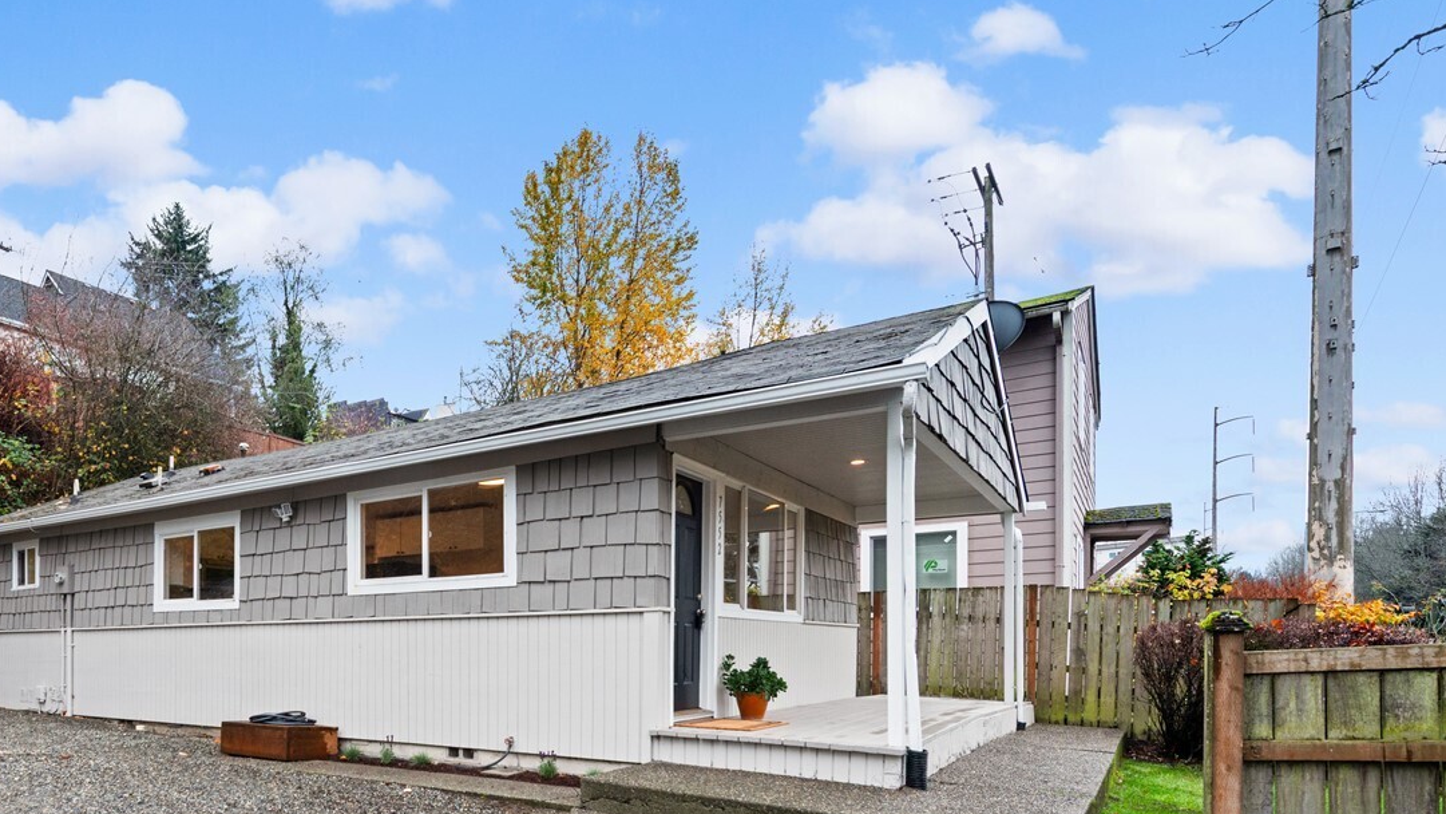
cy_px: 622
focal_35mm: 23
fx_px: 882
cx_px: 348
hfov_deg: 72.8
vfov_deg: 47.4
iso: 640
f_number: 6.3
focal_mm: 14
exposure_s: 1/250
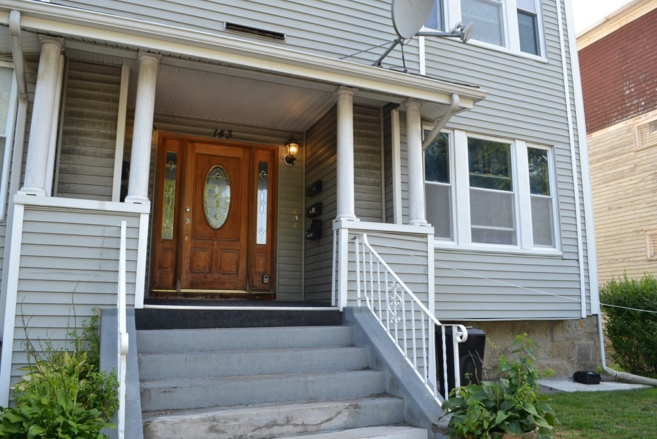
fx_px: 493
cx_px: 328
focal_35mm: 27
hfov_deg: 67.4
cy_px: 220
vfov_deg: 47.9
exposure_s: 1/125
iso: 220
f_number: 5.6
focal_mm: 18
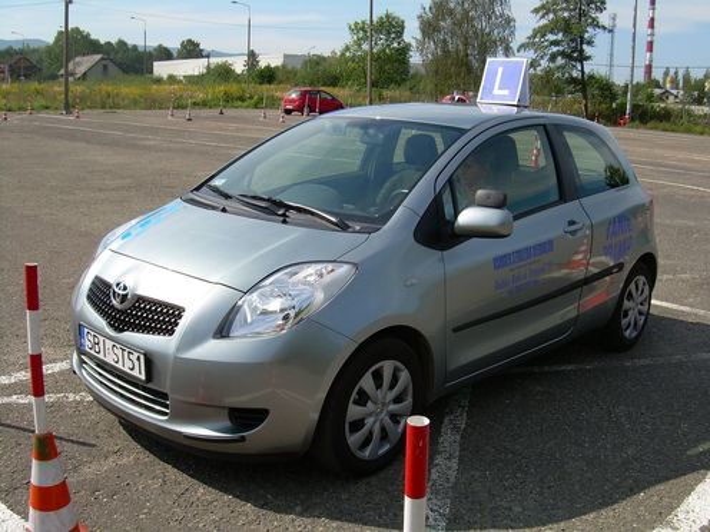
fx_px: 779
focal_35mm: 38
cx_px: 355
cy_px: 266
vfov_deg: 37.7
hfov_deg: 49.0
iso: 50
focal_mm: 6.3
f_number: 4.6
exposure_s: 1/458
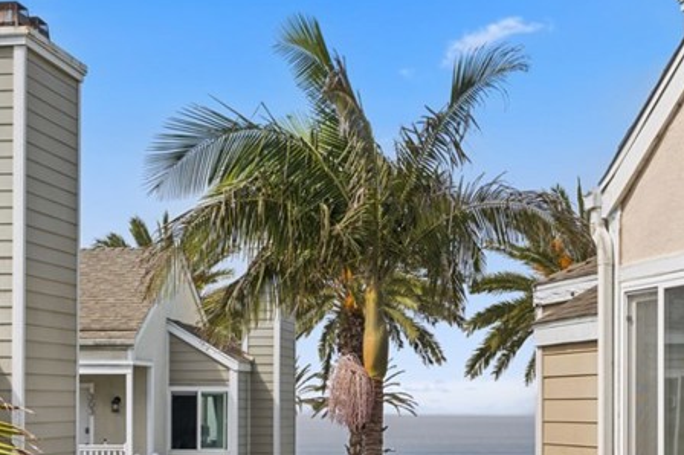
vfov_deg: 16.8
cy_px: 413
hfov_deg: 25.4
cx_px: 354
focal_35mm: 80
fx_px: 1519
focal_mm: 35
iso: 100
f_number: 8
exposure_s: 1/400
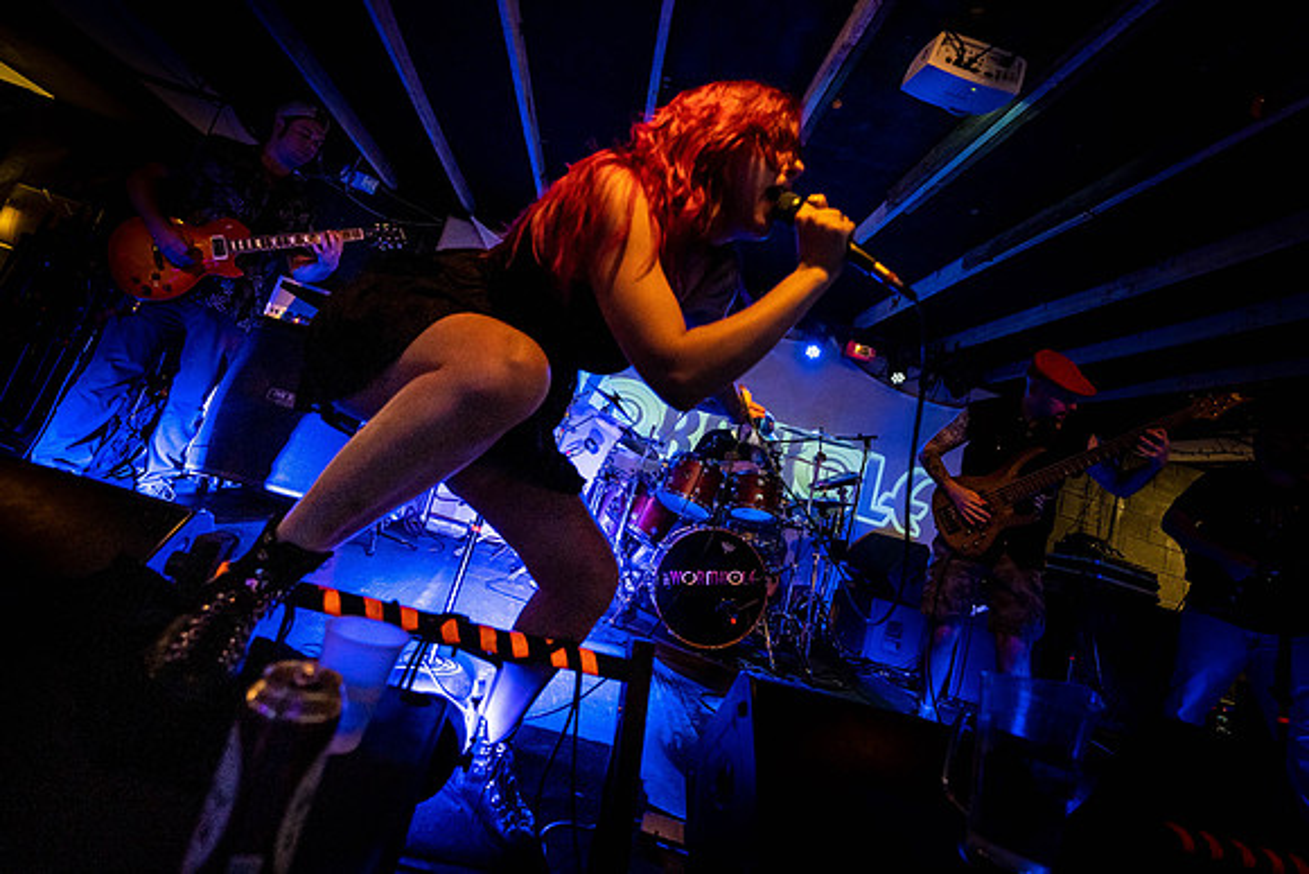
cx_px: 695
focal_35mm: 17
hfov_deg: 93.4
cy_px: 346
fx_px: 615
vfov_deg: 70.0
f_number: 2.8
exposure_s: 1/160
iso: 3200
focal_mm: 14
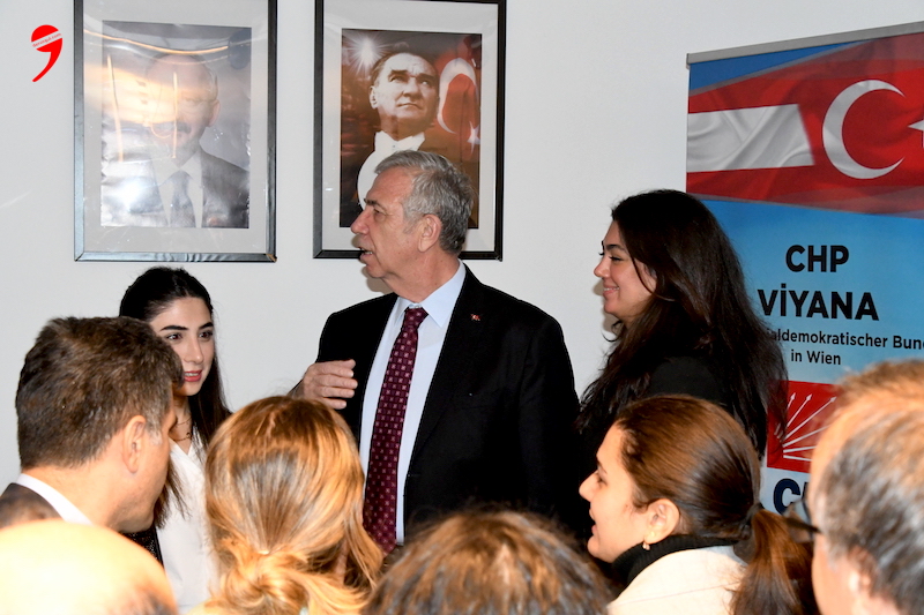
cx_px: 462
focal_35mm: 60
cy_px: 308
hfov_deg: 33.4
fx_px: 1540
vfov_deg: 22.6
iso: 4000
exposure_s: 1/80
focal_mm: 40
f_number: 7.1
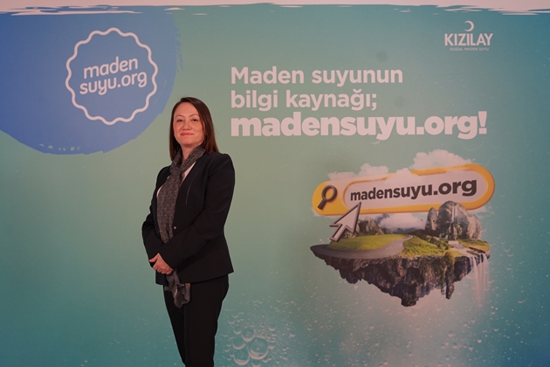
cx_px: 275
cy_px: 184
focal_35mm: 50
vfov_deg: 27.0
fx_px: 764
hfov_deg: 39.6
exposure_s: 1/160
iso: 2000
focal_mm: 50
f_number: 4
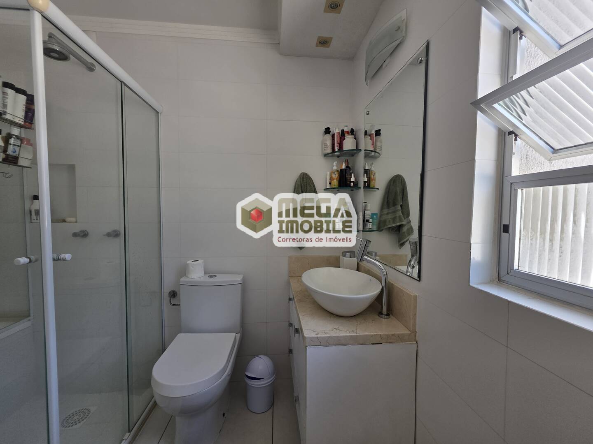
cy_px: 222
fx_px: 223
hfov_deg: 106.2
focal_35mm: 13
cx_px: 296
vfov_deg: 89.9
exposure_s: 1/120
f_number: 1.9
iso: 40
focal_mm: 2.2
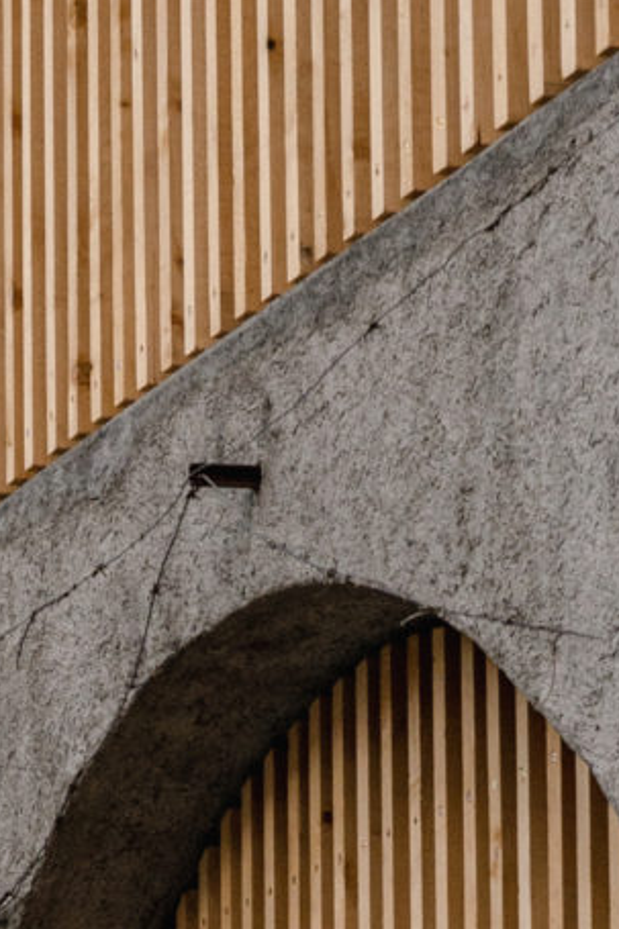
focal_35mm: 197
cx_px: 359
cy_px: 1388
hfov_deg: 7.0
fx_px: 5084
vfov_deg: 10.1
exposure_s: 1/800
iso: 500
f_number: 7.1
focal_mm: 35
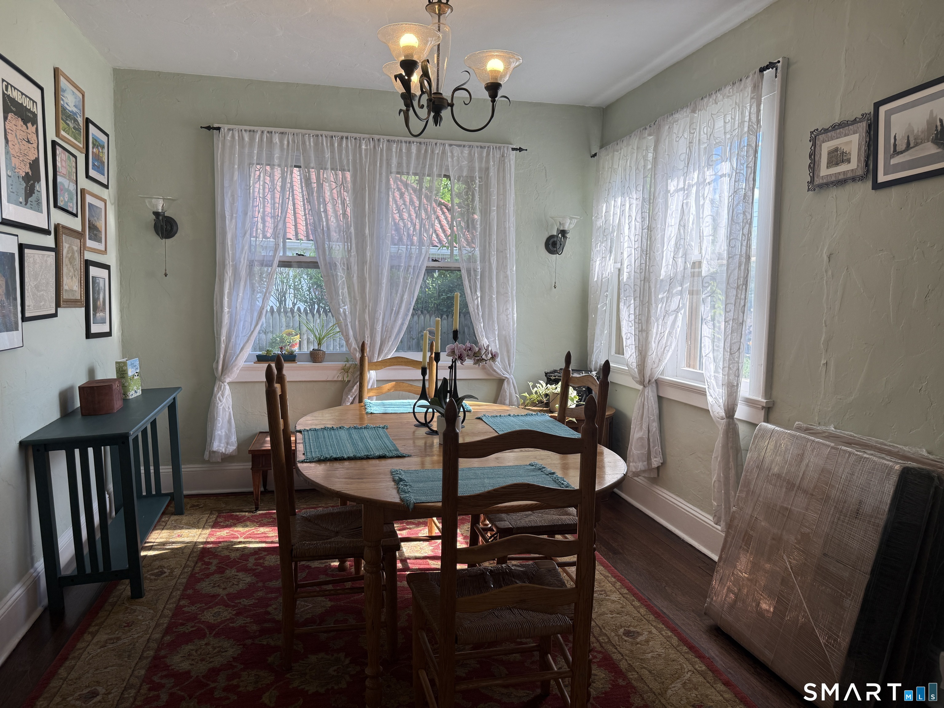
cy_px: 354
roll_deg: -1.0
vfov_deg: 56.8
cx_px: 472
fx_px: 654
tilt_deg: -4.7
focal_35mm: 24
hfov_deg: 71.6
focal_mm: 6.76
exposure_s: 1/397
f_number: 1.78
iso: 100
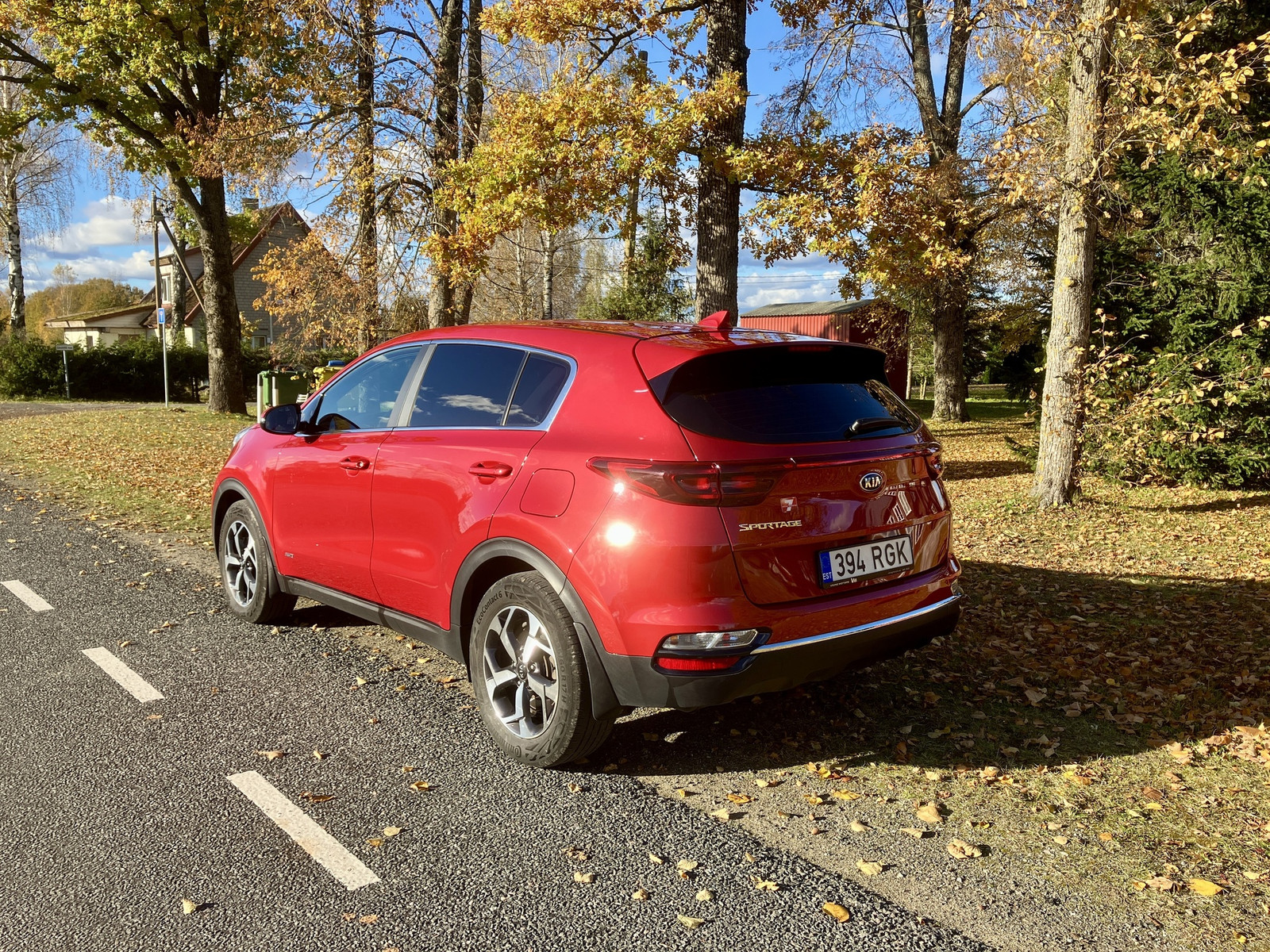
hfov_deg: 63.4
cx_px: 635
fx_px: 1027
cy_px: 476
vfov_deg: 49.7
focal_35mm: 28
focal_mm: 3.99
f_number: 1.8
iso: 32
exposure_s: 1/725
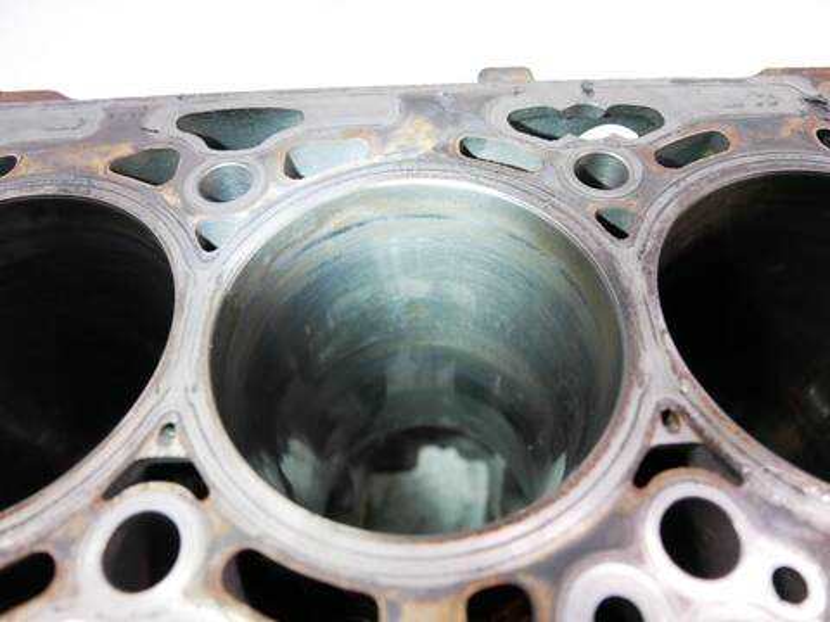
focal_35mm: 24
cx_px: 415
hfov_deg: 71.6
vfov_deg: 56.8
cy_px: 311
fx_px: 575
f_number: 3.5
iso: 1600
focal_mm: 12
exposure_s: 1/60
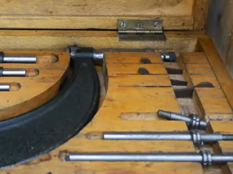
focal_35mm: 79
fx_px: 532
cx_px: 25
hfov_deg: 24.1
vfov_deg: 18.3
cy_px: 12
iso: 3200
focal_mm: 16
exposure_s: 1/25
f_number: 4
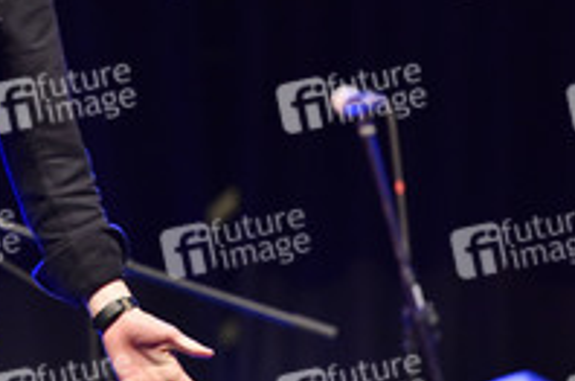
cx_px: -16
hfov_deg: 5.3
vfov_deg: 3.5
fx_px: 6182
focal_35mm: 388
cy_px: 26
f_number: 4
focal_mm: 170
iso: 3200
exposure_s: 1/200
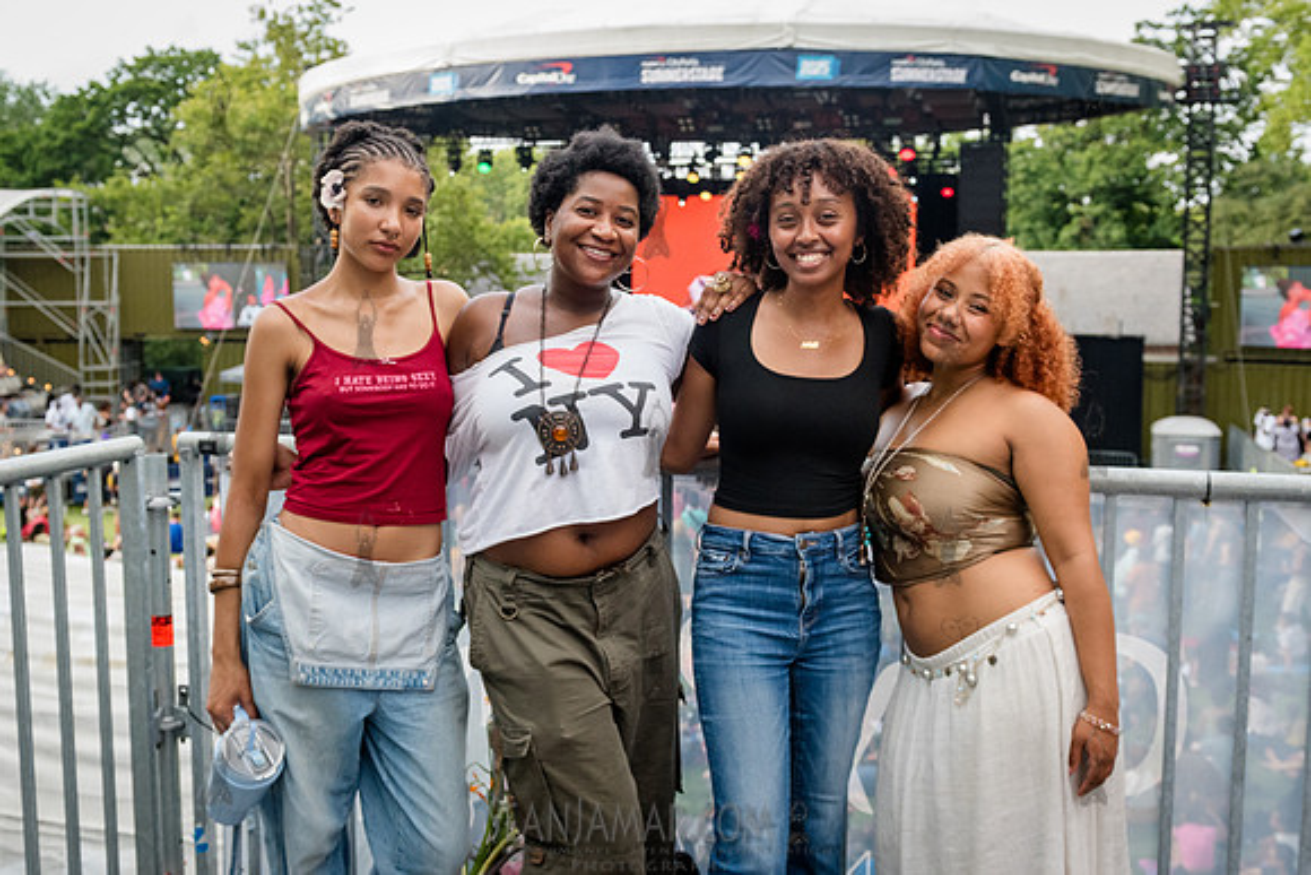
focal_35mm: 38
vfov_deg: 35.1
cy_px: 403
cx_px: 628
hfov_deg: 50.7
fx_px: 1382
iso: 2000
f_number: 4.5
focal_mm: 31
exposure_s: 1/1000
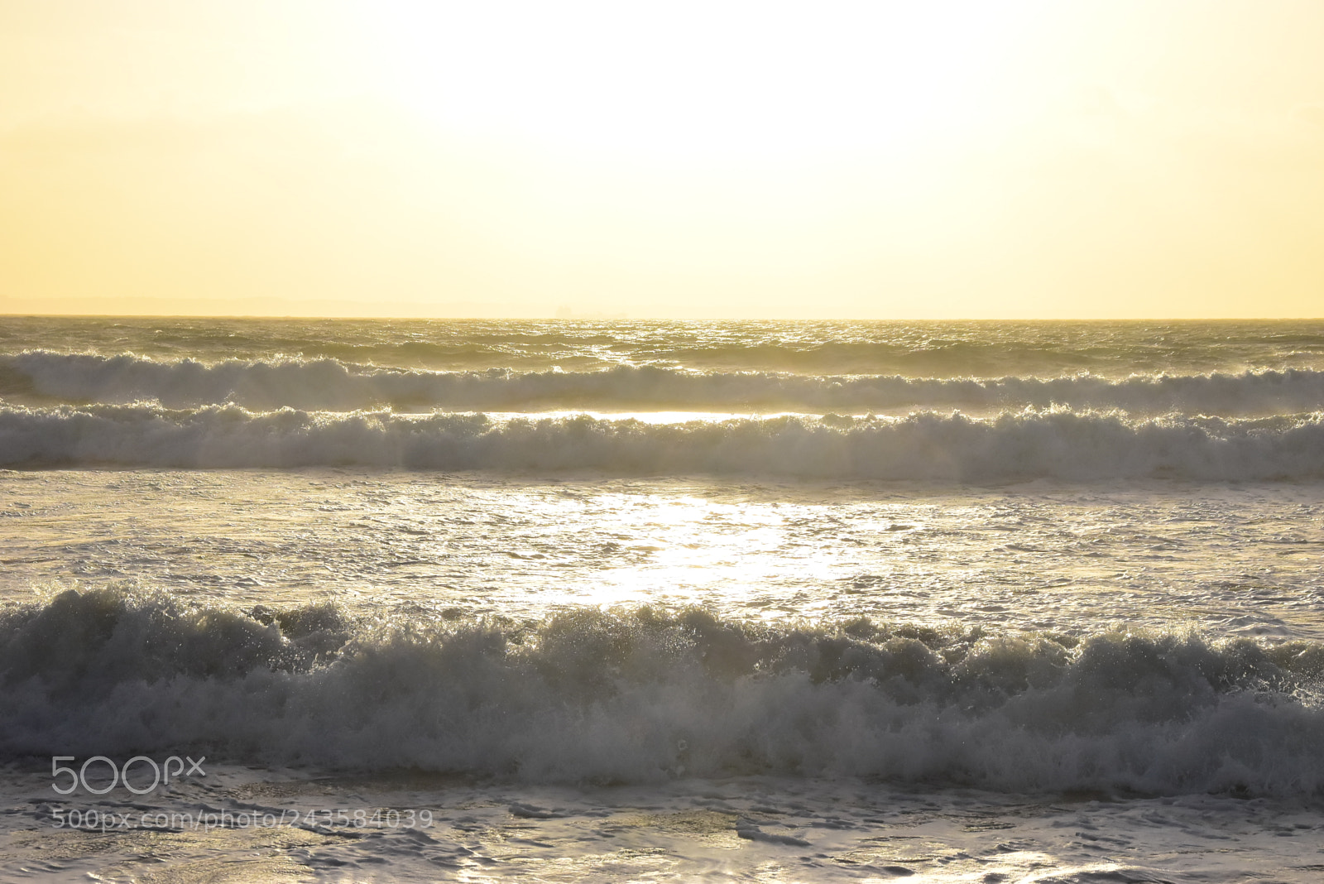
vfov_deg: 13.4
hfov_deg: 20.0
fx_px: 3752
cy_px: 442
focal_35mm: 102
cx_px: 662
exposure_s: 1/3200
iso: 1000
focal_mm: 68
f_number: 11
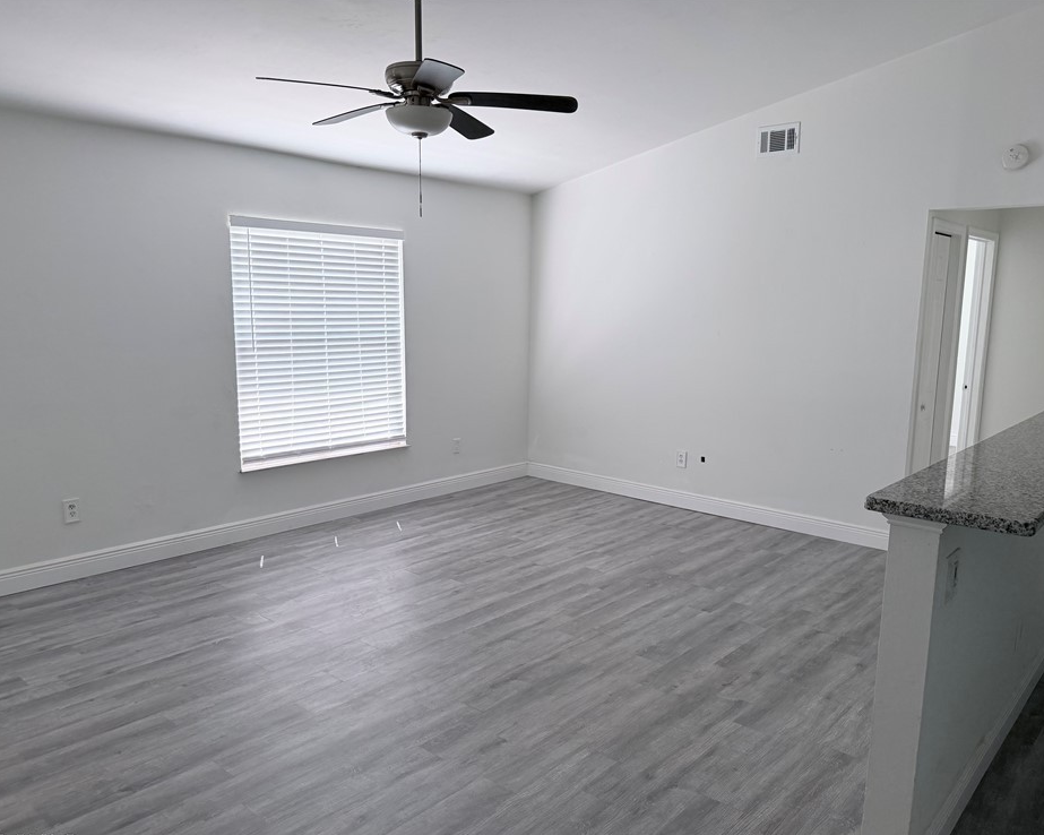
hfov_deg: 66.0
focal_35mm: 26
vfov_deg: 54.9
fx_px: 803
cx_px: 550
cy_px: 429
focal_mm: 6.76
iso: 200
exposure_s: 1/112
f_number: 1.78
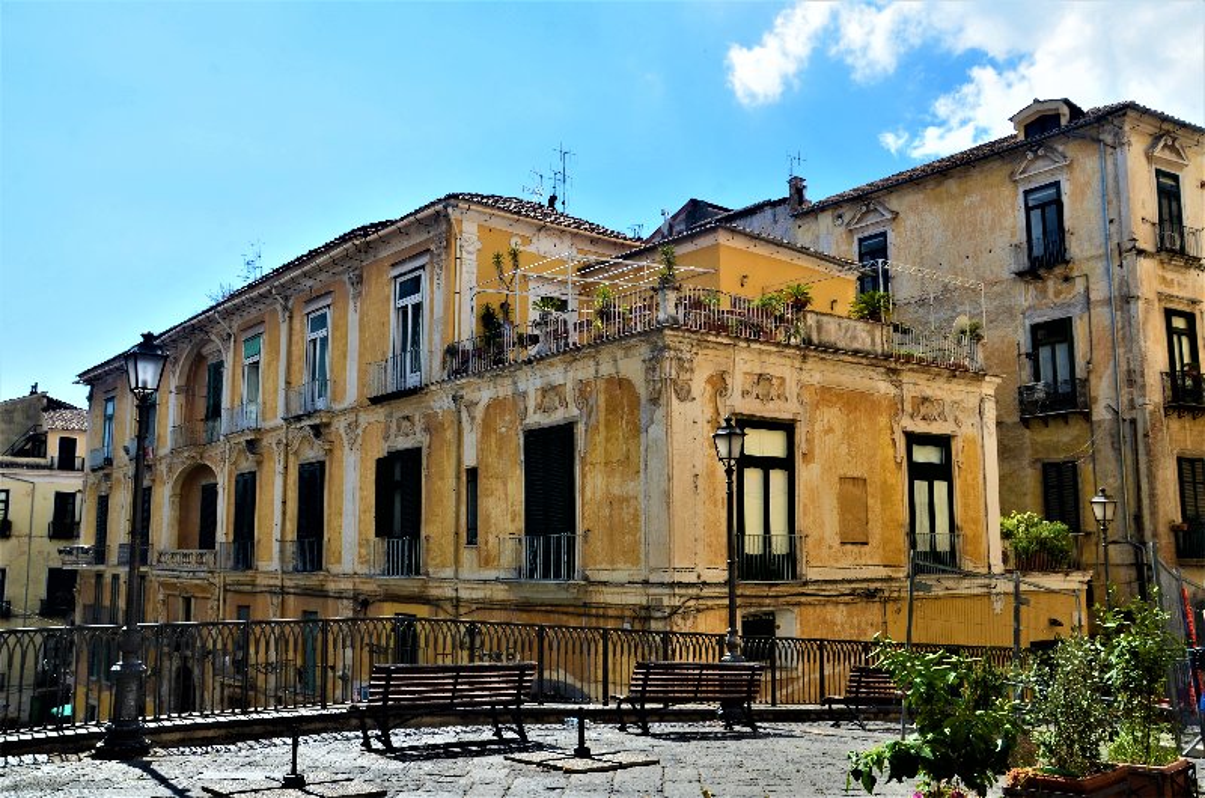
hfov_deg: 59.6
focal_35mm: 32
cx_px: 602
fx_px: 1052
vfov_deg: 41.5
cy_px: 399
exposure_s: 1/100
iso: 200
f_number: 11
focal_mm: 21
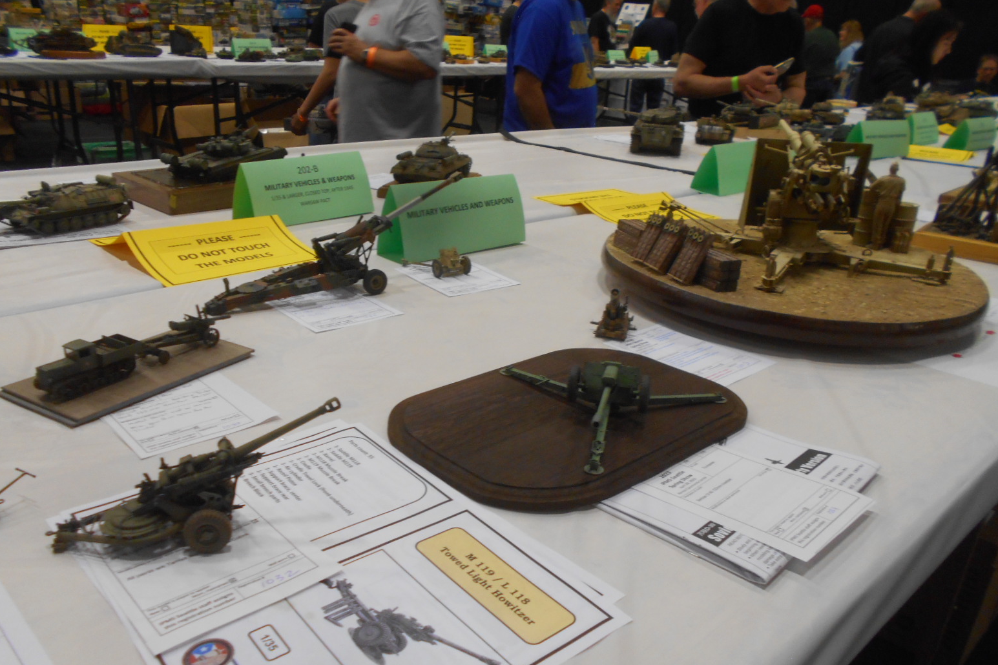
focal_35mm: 28
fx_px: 776
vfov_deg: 46.4
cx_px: 488
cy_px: 360
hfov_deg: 65.5
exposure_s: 1/30
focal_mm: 4.6
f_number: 3.2
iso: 200
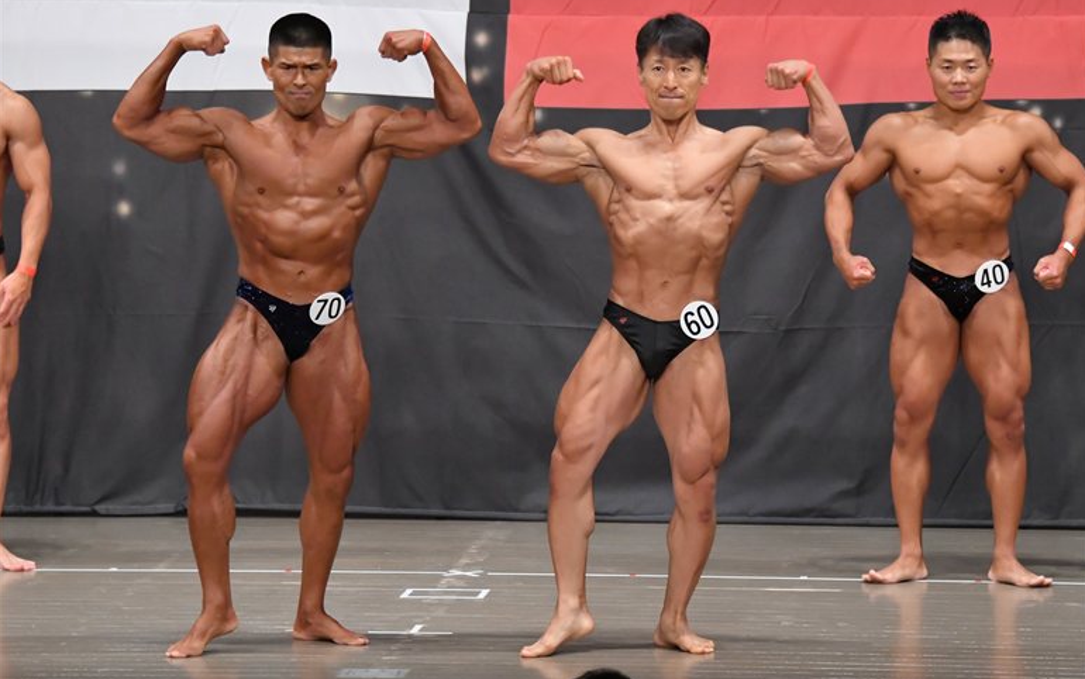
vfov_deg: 6.3
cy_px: 351
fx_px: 6124
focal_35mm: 207
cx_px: 545
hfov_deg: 10.1
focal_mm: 135
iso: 6400
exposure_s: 1/400
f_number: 5.6
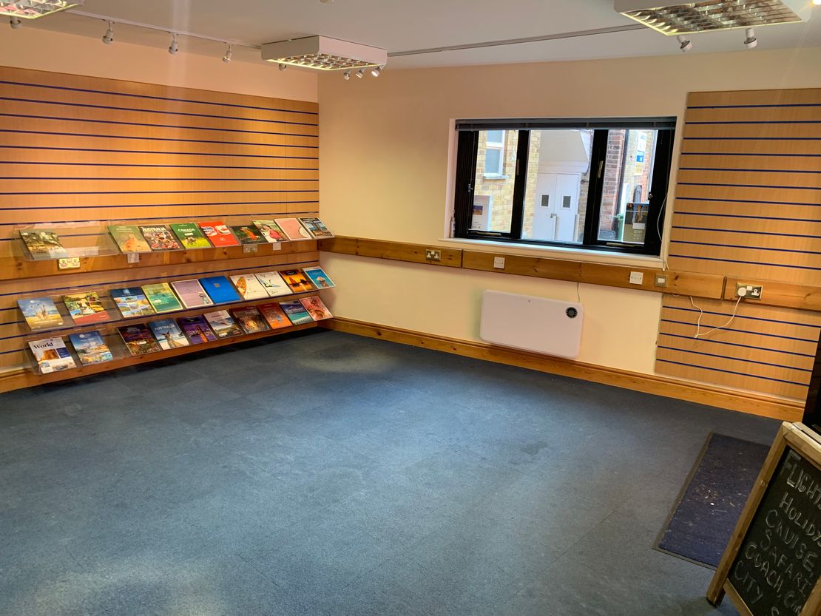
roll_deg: -1.0
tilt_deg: -15.1
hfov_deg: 67.3
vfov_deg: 53.1
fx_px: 617
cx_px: 410
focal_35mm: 26
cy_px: 308
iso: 64
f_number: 1.8
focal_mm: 4.25
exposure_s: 1/50
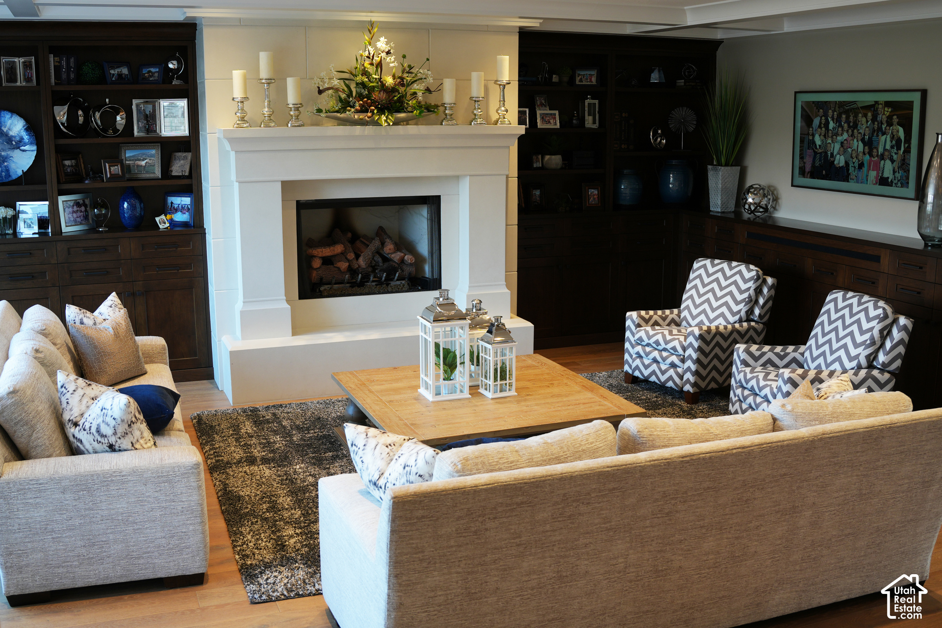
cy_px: 314
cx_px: 471
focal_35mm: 36
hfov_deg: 53.1
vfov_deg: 36.9
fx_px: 942
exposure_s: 1/50
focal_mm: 24
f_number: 2.8
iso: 100
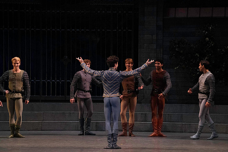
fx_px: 1235
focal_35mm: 195
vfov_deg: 7.0
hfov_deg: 10.5
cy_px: 76
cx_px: 114
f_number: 11
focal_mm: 195
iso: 16000
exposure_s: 1/400
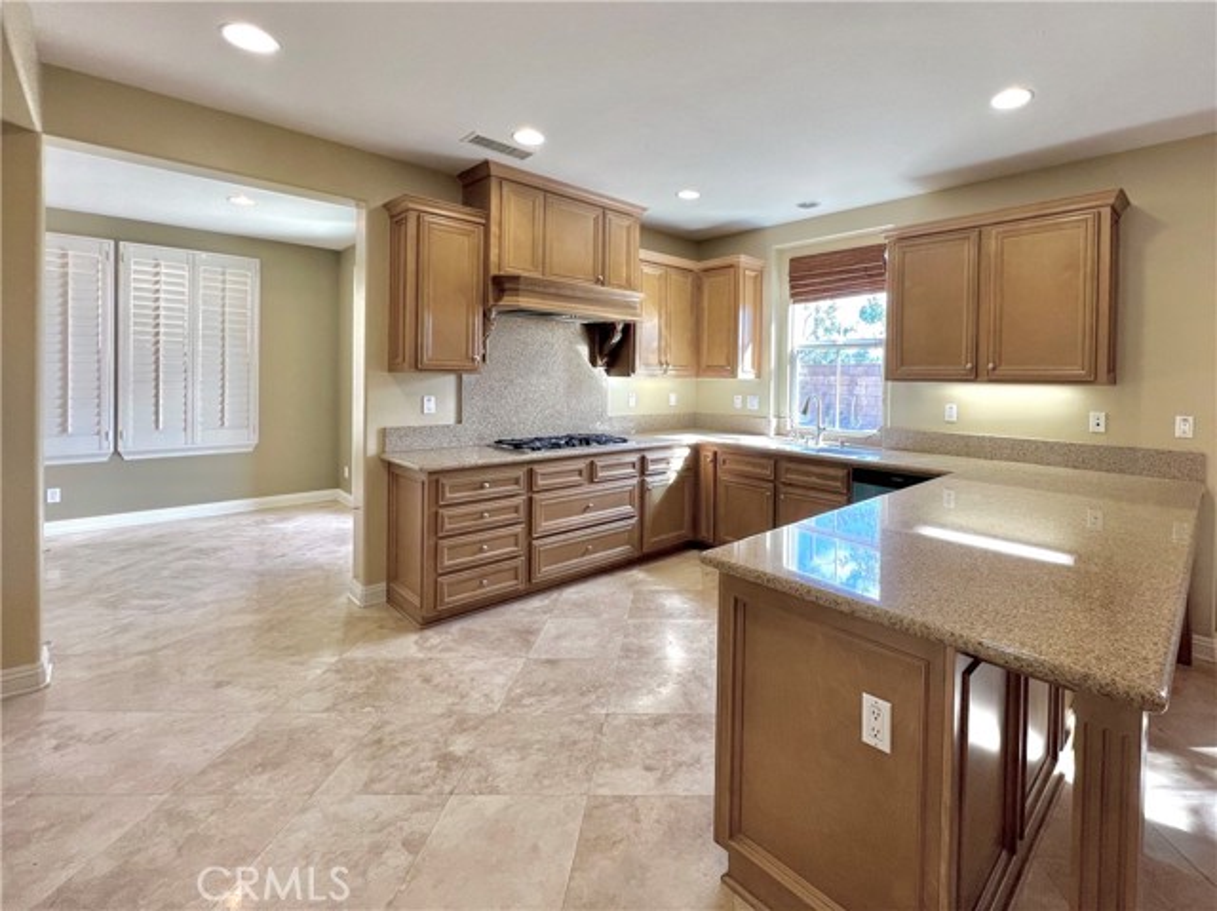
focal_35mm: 13
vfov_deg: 89.8
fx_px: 457
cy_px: 456
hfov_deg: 106.2
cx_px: 608
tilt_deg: -0.8
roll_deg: -0.8
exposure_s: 1/120
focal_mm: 1.57
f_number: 1.8
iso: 80
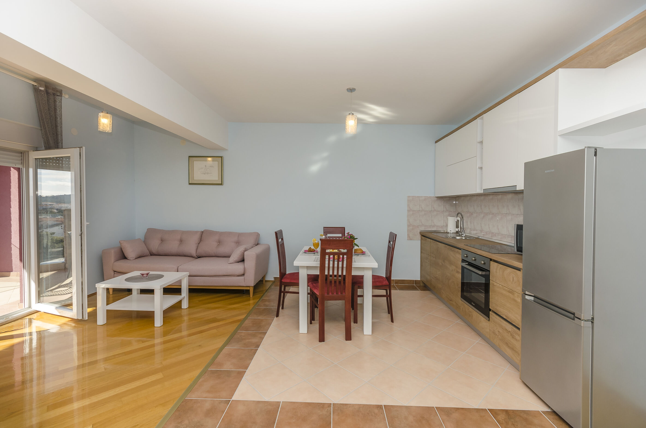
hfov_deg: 100.5
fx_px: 269
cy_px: 214
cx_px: 323
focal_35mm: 15
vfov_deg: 77.1
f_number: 9
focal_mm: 10
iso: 100
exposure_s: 1/100
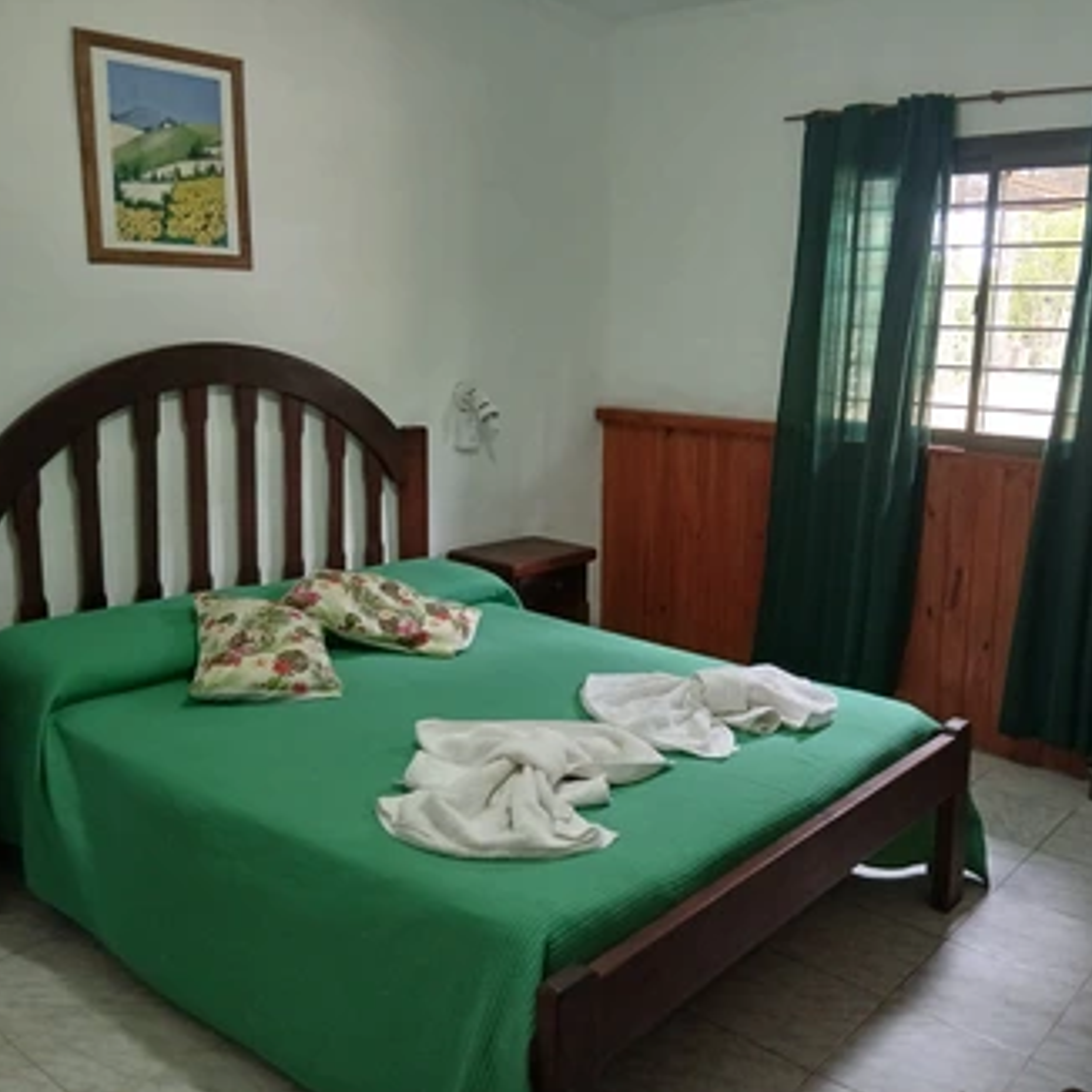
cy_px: 543
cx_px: 657
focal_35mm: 31
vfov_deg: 52.5
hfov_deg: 52.2
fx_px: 1106
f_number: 1.8
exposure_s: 1/33.3
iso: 320
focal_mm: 3.98
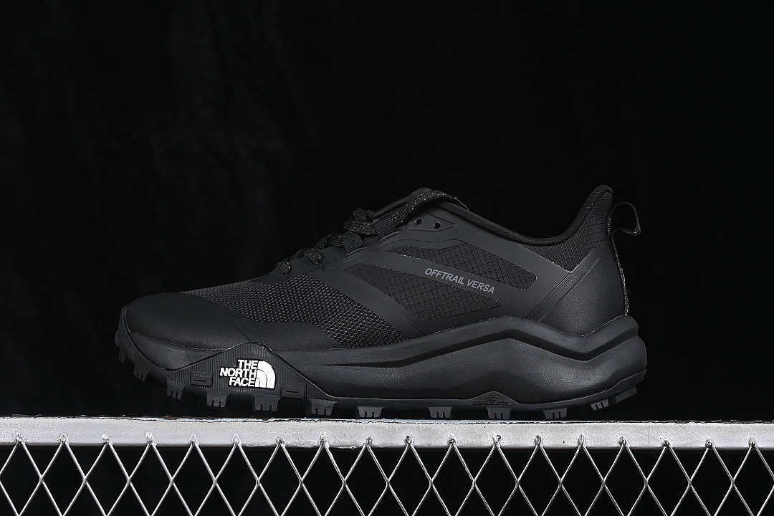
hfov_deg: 27.0
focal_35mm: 75
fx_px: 1612
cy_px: 258
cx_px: 387
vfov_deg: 18.2
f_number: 6.3
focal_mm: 50
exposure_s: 1/60
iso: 160
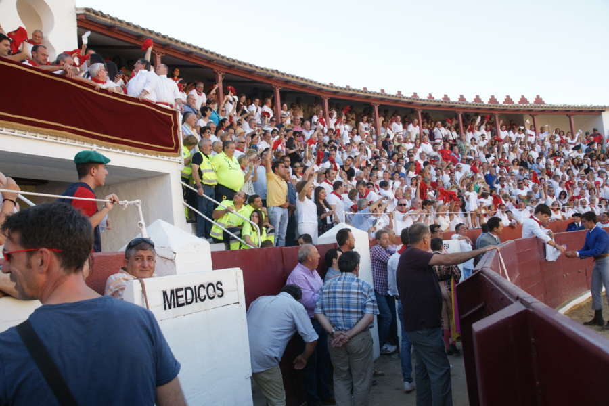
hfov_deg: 61.9
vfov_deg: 43.6
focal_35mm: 30
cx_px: 304
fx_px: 507
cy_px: 203
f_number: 4.5
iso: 200
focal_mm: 20
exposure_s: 1/250
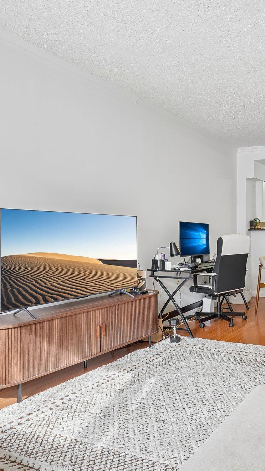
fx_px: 325
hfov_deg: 37.1
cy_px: 243
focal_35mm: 26
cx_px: 294
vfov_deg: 71.9
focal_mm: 16
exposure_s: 1/20
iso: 160
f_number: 8
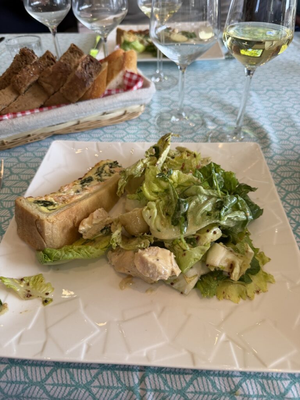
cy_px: 200
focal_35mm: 24
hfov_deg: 56.8
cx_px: 150
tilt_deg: -43.8
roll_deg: +1.4
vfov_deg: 71.6
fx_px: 277
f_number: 1.78
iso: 64
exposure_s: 1/194
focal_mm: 6.76
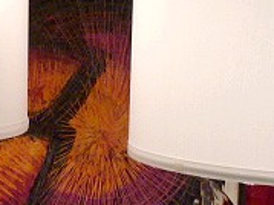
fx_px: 933
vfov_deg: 12.5
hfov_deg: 16.7
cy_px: 147
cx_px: 103
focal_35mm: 118
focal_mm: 5.5
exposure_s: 1/30
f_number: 2.8
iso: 200
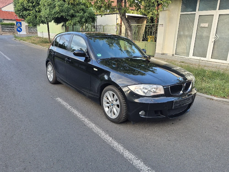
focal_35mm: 23
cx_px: 114
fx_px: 152
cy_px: 86
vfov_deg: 58.9
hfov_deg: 73.9
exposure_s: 1/182
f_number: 1.8
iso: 50
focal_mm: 5.4
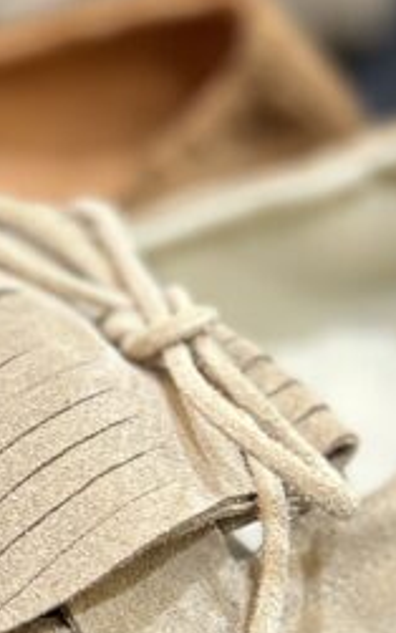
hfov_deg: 12.8
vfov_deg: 20.9
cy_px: 419
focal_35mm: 99
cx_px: -102
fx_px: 1709
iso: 80
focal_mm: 5.7
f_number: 1.5
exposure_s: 1/100
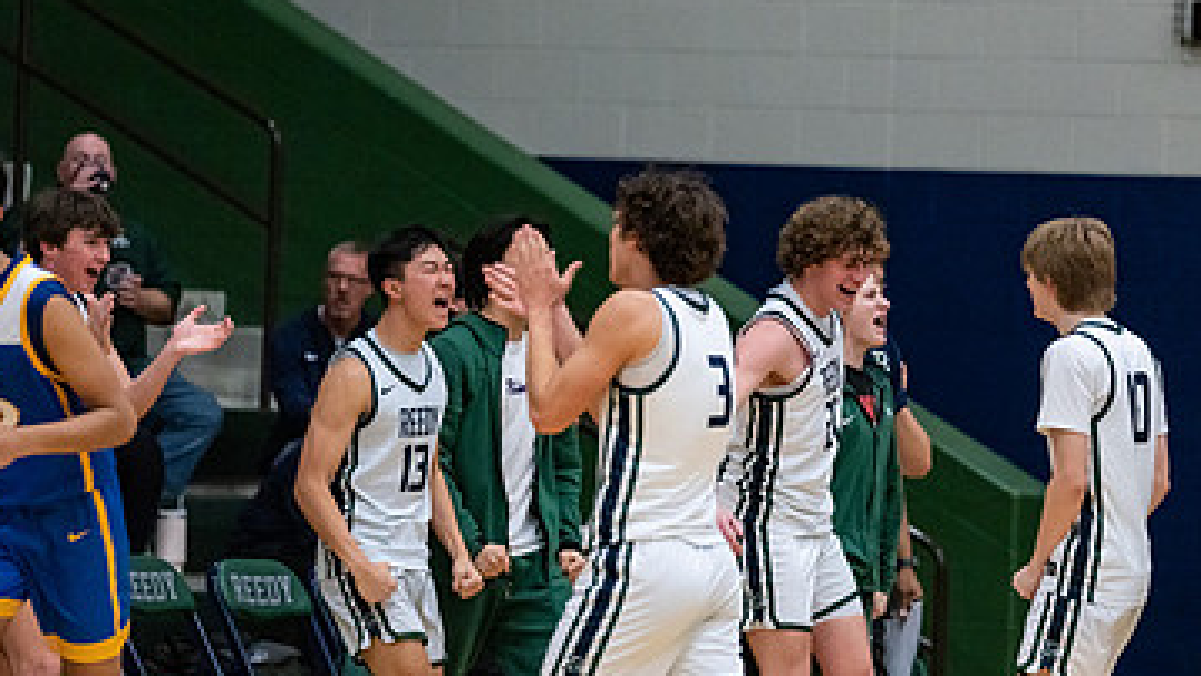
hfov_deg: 6.4
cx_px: 602
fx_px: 10797
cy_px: 336
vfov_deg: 3.6
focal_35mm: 339
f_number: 2.8
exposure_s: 1/1000
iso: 4000
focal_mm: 200
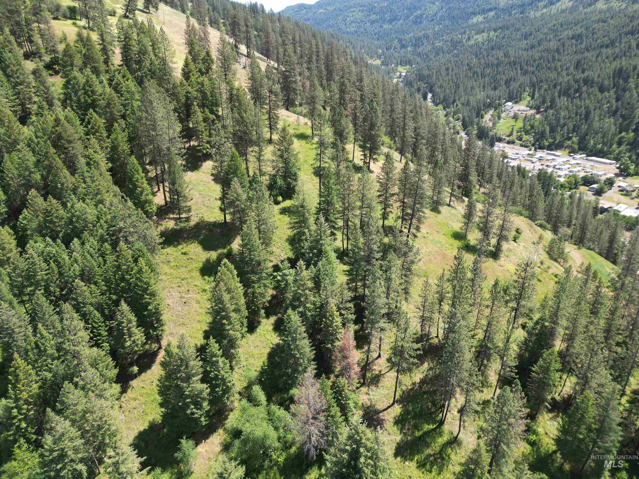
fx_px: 443
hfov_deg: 71.6
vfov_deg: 56.8
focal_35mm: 24
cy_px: 240
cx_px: 320
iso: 100
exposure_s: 1/800
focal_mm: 6.72
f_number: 1.7
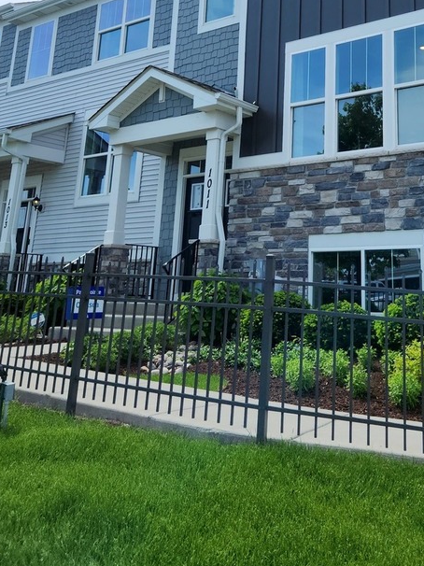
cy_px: 98
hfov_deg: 34.6
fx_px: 670
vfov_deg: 43.3
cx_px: 301
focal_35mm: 41
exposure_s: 1/2812
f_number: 1.8
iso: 20
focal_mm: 5.4
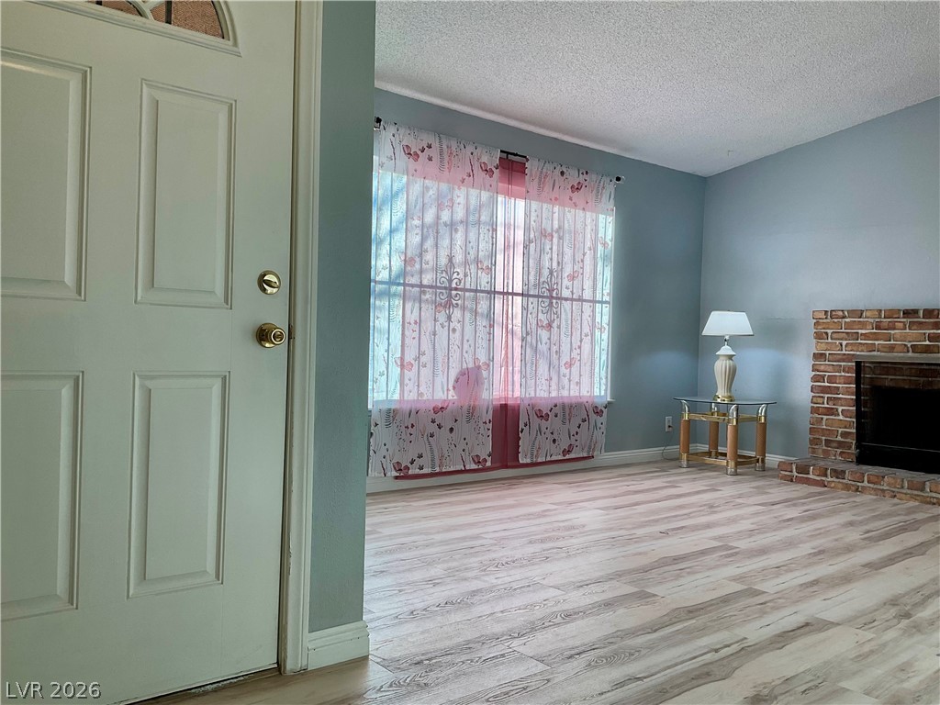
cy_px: 352
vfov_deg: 48.2
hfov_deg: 61.7
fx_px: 787
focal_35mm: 29
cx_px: 470
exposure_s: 1/122
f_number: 1.8
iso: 16
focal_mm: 3
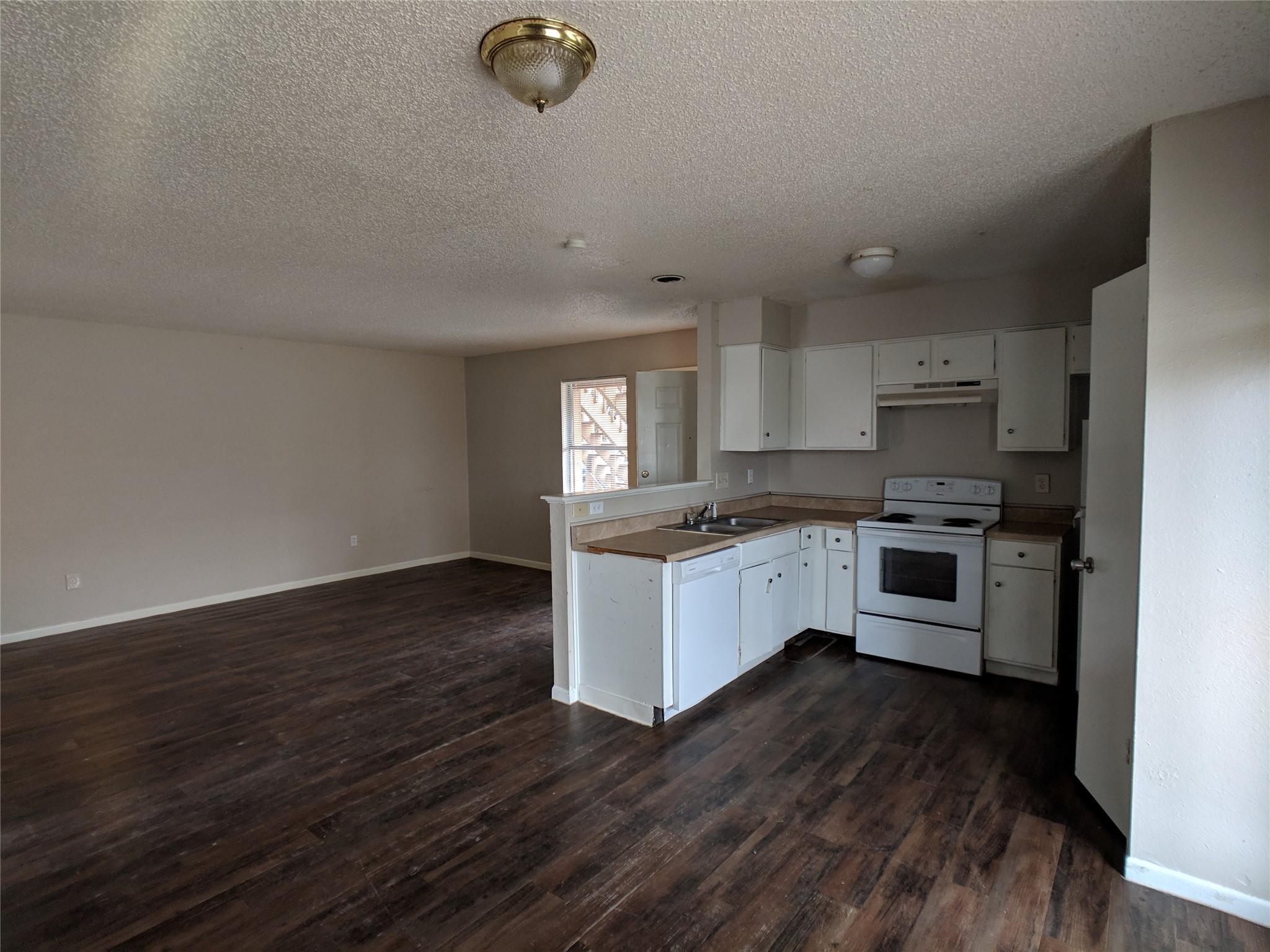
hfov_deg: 65.3
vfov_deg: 51.4
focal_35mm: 27
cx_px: 635
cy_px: 476
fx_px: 991
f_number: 1.8
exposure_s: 1/120
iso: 193
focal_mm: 4.44
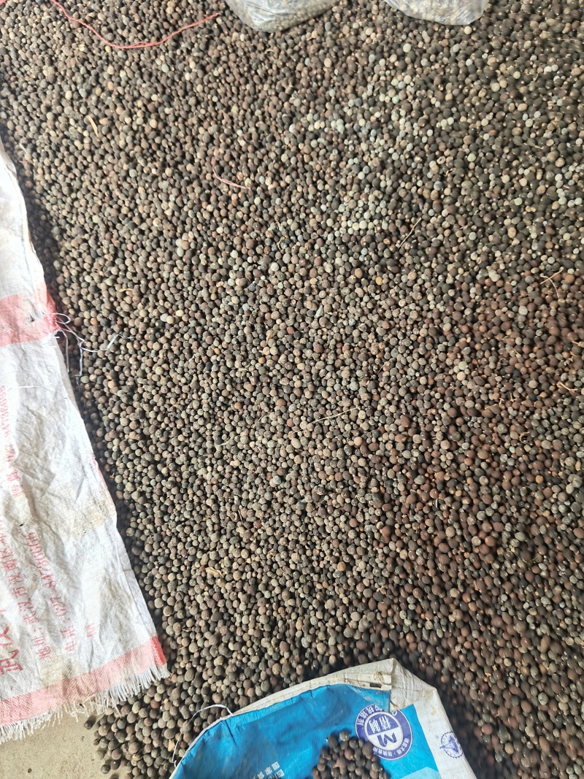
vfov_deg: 65.3
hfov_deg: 51.3
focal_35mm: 27
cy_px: 390
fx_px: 607
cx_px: 292
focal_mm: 4.94
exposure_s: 1/120
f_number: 1.9
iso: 80
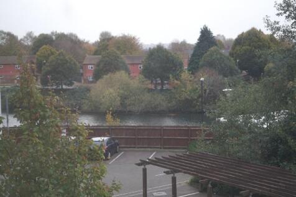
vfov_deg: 20.1
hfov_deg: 29.9
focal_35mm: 68
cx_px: 148
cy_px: 98
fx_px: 555
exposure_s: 1/80
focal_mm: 45
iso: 250
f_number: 5.6
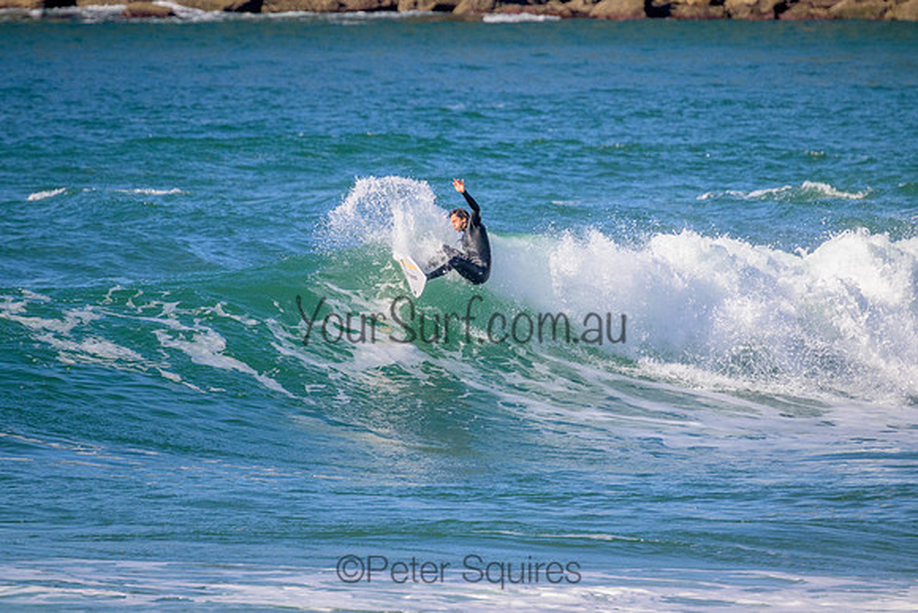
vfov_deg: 1.7
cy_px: 306
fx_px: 20404
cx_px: 459
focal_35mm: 800
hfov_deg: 2.6
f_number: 11
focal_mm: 800
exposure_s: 1/2000
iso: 1600
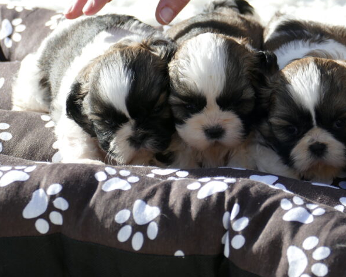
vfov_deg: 7.5
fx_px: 2100
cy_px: 117
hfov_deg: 9.4
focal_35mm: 205
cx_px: 288
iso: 125
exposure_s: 1/500
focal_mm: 45.89
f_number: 3.9
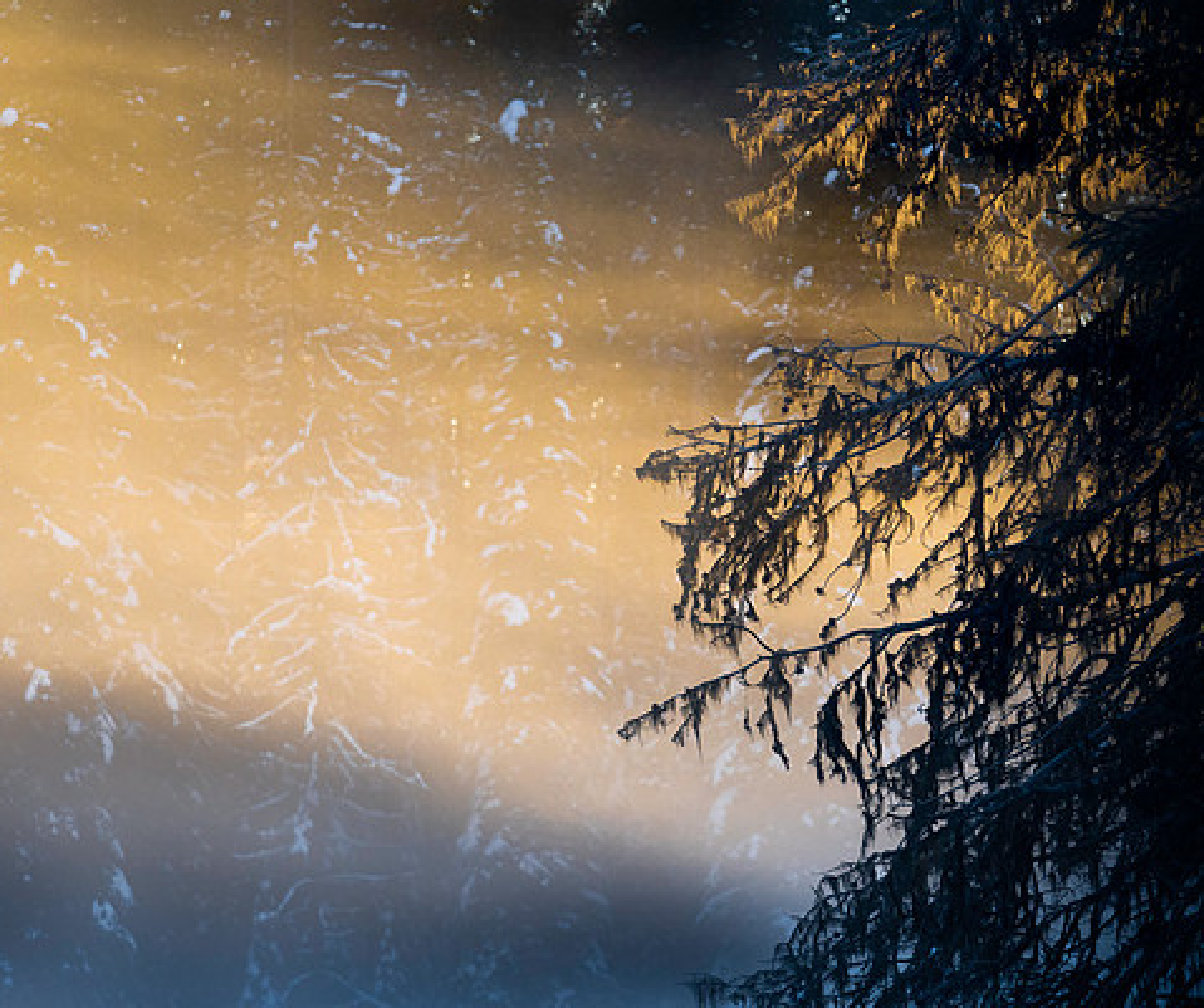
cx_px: 538
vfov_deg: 5.8
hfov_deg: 6.9
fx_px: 9943
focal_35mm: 274
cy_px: 538
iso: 3200
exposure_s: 1/3200
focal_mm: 200
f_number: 5.6
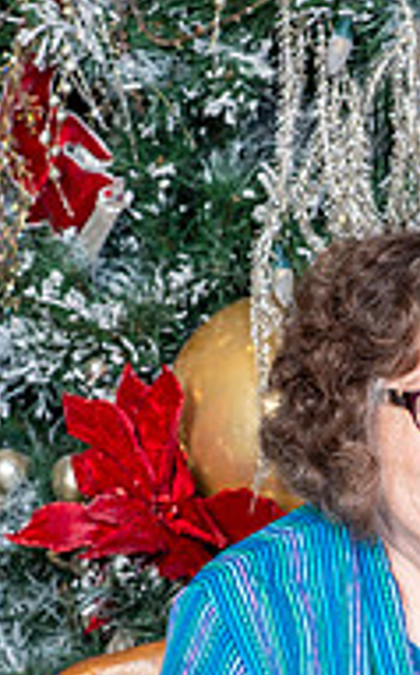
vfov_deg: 7.9
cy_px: 675
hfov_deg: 4.9
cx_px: 847
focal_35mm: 263
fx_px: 4828
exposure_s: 1/125
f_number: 8
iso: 400
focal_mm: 85
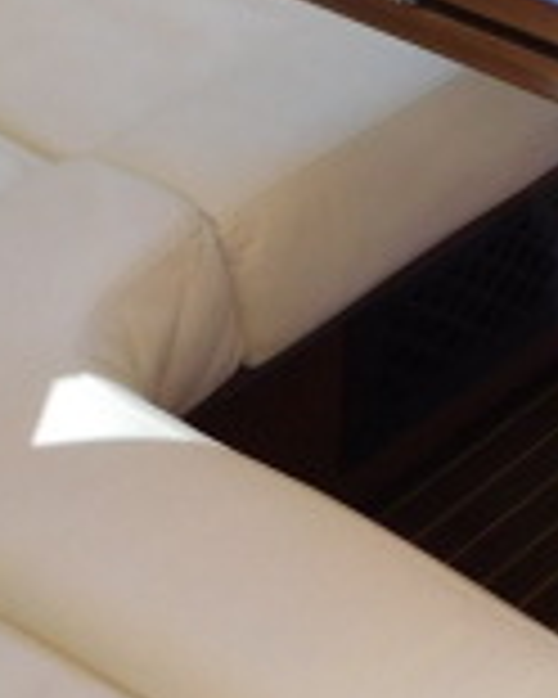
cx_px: 1210
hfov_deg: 11.6
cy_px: 41
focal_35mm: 116
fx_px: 2395
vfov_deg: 16.3
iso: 125
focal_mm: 4
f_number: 3
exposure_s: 1/50
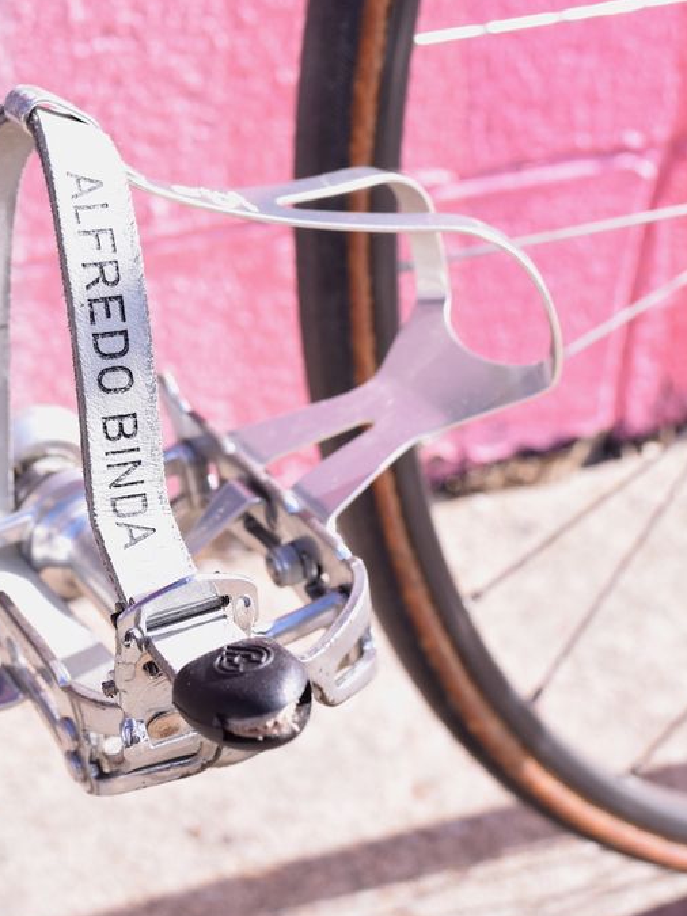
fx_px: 1956
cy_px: 380
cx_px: 114
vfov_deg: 26.3
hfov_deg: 19.7
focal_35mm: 74
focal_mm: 27
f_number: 9
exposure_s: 1/320
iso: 400
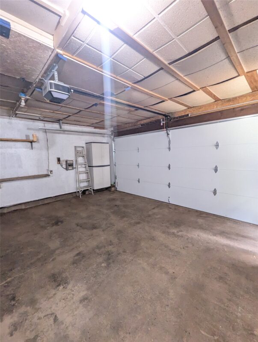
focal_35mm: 13
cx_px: 129
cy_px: 171
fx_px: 129
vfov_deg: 106.1
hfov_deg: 90.1
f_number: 2.2
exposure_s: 1/60
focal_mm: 1.95
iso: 1358
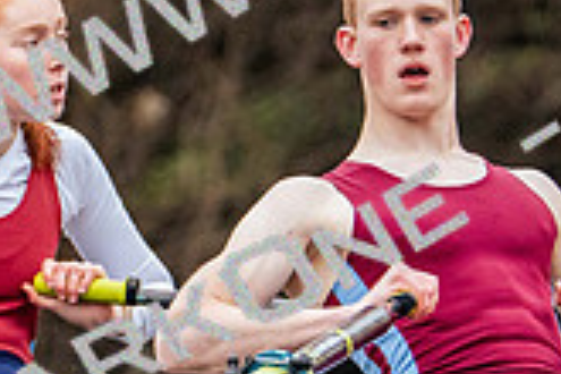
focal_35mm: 1432
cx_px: 367
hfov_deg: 1.4
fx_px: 22314
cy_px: 155
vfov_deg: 1.0
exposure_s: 1/2000
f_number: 6.3
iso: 5000
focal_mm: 407
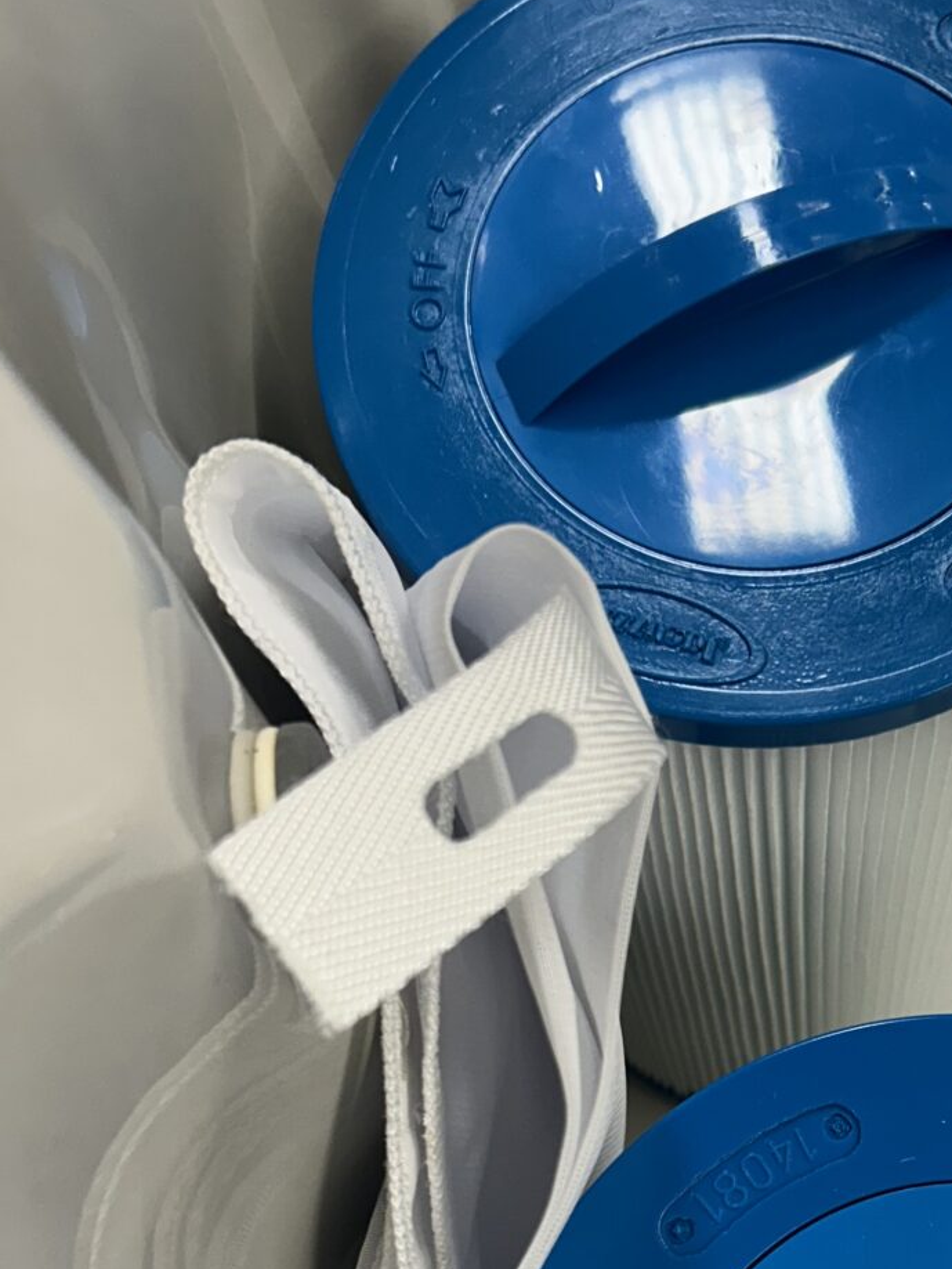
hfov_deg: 24.7
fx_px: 2126
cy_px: 1055
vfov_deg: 32.1
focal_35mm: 58
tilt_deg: -76.4
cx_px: 796
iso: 100
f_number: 1.5
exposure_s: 1/120
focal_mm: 5.7
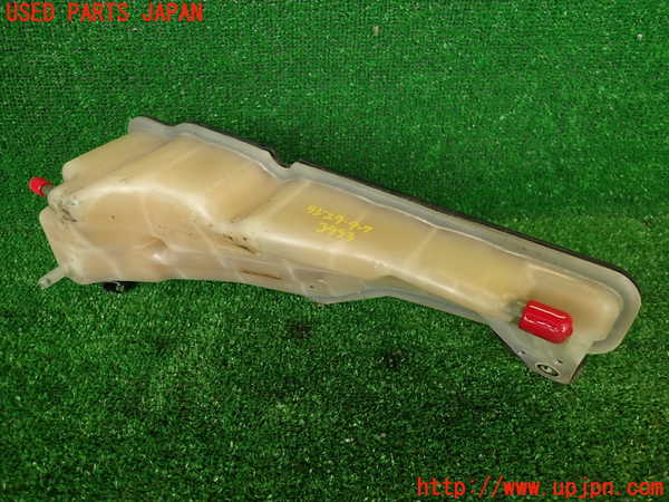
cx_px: 334
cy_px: 251
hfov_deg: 69.4
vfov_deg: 54.9
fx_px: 483
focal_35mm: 25
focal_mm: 4.5
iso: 100
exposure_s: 1/60
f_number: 2
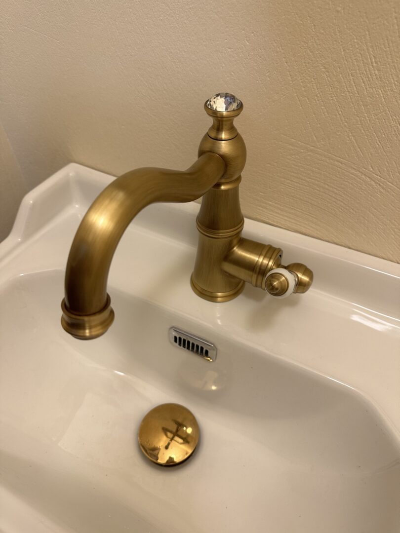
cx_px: 200
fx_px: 370
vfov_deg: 71.6
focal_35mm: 24
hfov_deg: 56.8
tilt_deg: -47.7
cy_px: 266
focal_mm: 6.86
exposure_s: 1/50
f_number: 1.78
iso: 160
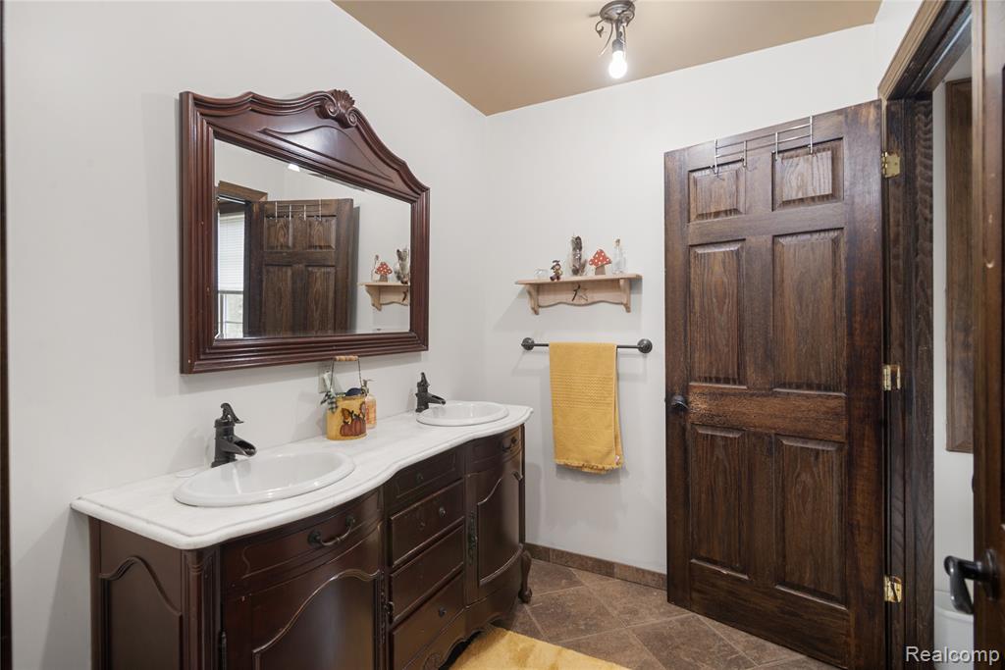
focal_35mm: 30
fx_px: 838
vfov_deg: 43.6
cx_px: 502
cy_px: 335
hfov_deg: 61.9
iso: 320
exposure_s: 1/8
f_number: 9
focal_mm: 30
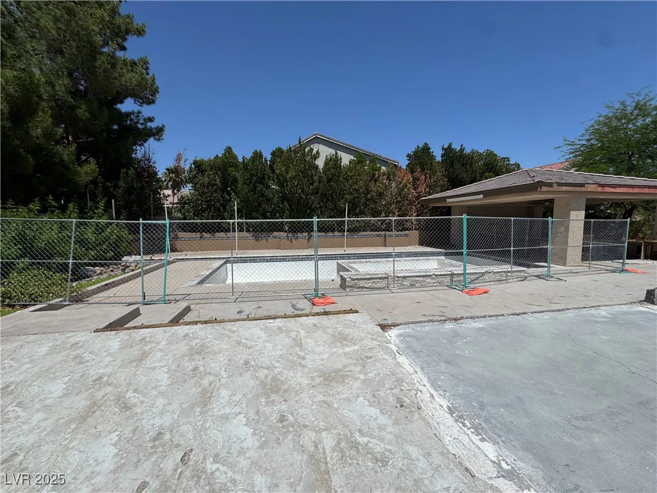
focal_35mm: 14
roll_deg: +1.4
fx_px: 266
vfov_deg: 85.7
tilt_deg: -6.1
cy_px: 246
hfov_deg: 102.1
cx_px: 328
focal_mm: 2.22
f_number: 2.2
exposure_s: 1/3906
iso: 40
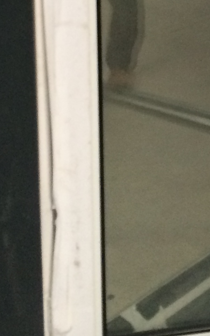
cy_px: -90
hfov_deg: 11.8
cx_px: 349
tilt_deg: -9.4
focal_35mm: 104
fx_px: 952
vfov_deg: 18.7
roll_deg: +0.9
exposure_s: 1/33
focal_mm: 4.15
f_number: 2.2
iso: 250
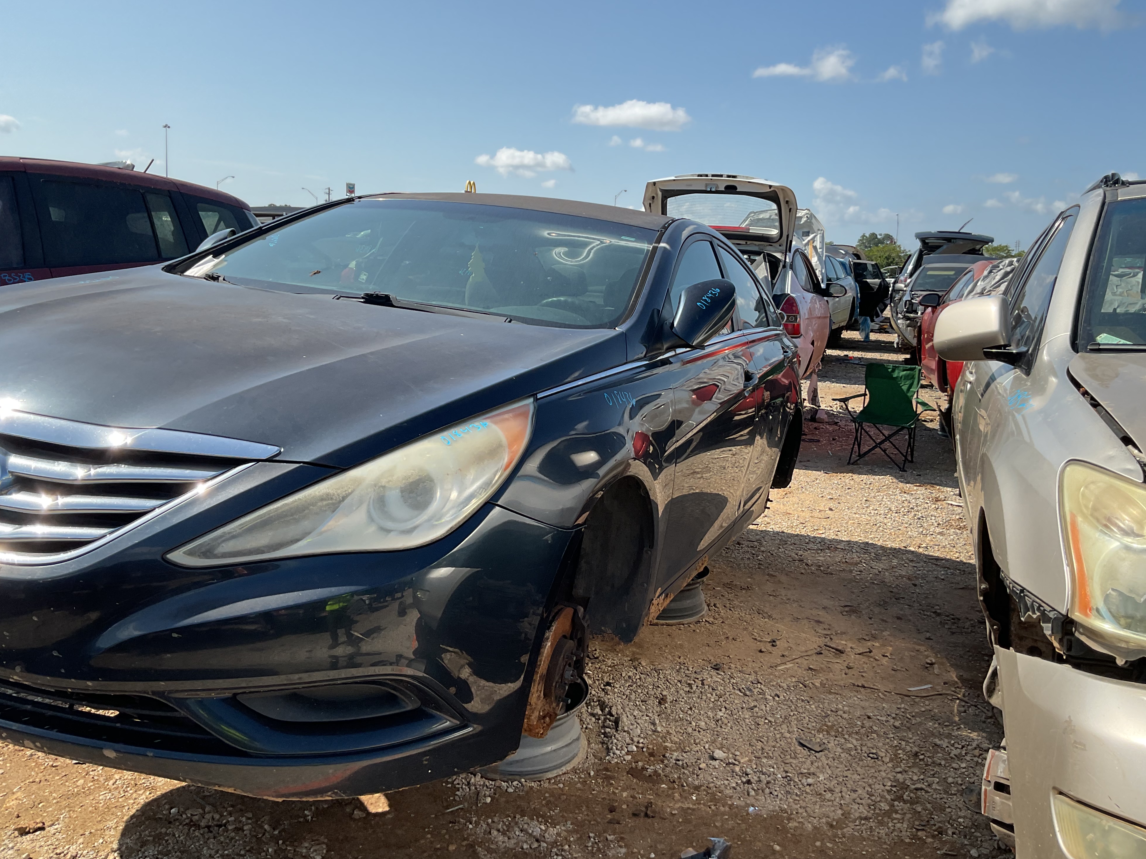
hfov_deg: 60.0
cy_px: 425
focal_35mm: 30
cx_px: 582
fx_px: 993
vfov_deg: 46.8
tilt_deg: -10.1
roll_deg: +0.2
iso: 16
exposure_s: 1/1451
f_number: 1.8
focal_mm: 3
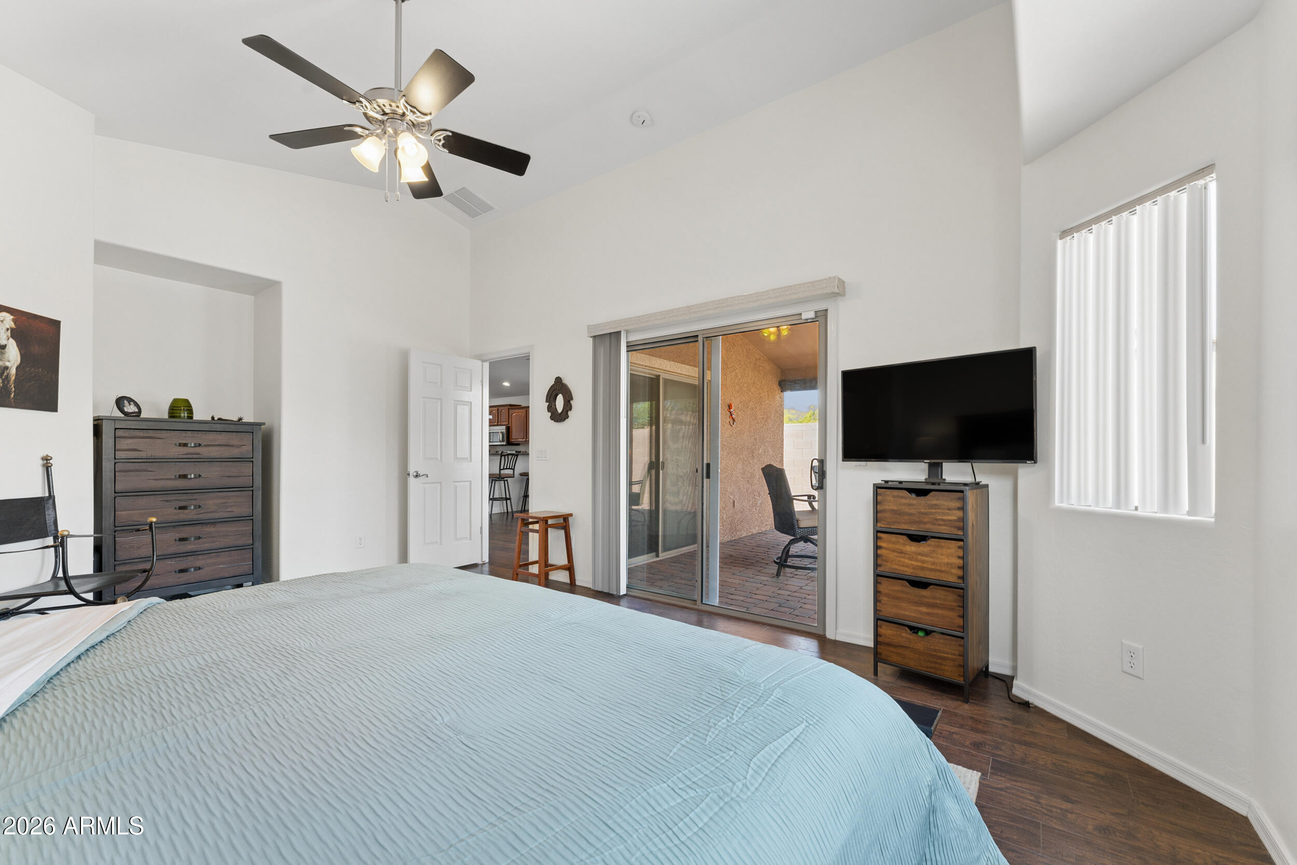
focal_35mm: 14
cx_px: 648
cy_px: 432
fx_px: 504
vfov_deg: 81.2
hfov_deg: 104.3
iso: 320
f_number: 9
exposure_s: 1/20
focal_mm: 14
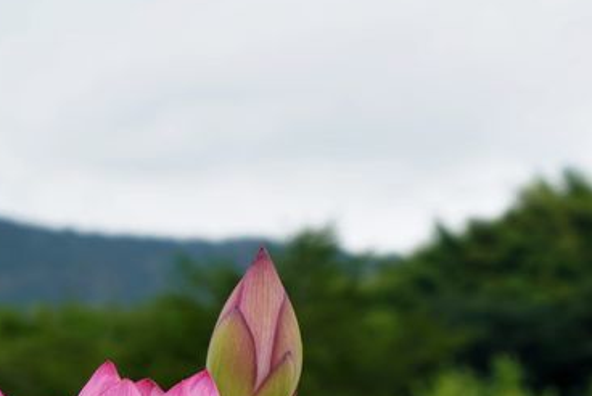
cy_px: 570
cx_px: 555
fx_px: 3752
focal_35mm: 228
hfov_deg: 9.0
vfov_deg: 6.0
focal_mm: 70
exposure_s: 1/250
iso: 100
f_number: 5.6
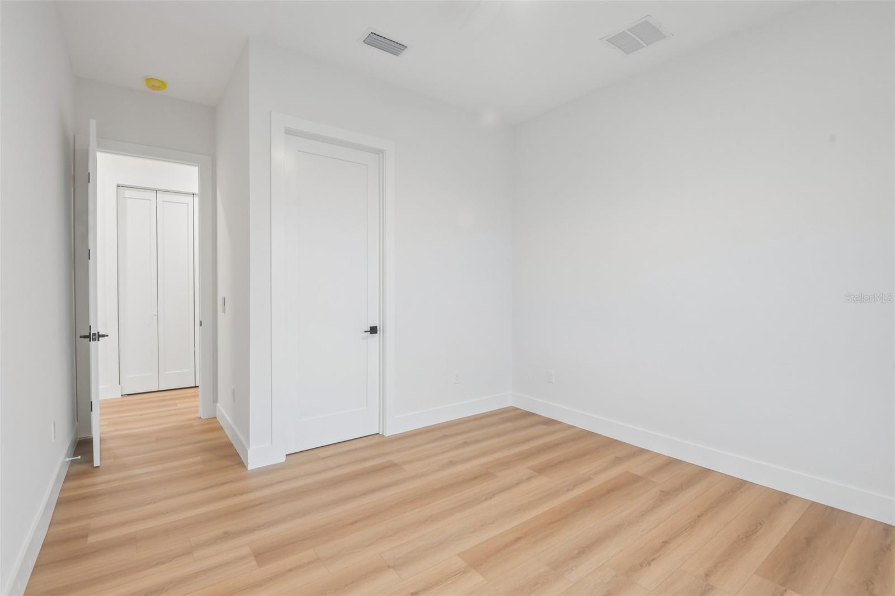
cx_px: 448
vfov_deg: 73.7
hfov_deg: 96.7
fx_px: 398
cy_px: 298
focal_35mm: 16
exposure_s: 1/13
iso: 400
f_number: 8
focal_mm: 16
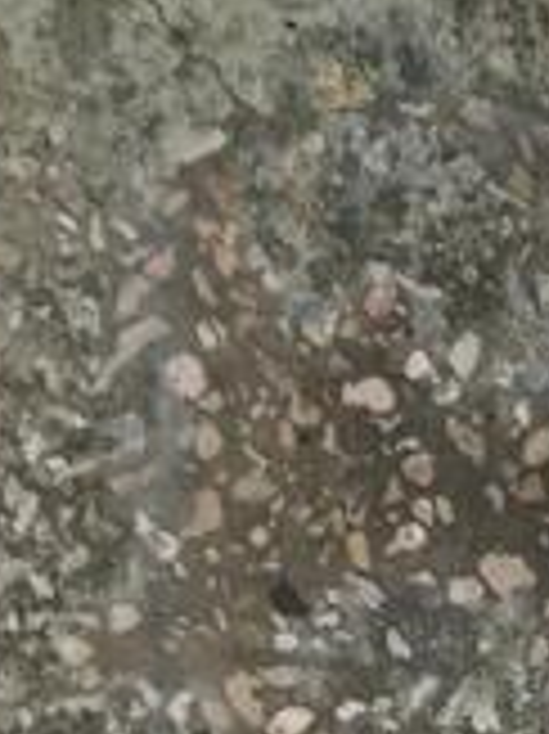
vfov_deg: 18.1
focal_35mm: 96
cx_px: 873
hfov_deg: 14.2
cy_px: 1121
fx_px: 2033
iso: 160
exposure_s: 1/33.3
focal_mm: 3.83
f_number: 2.2
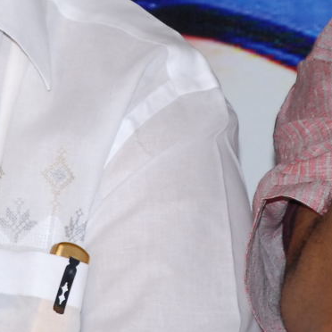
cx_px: 138
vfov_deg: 2.8
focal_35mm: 616
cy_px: -29
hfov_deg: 2.8
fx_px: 6684
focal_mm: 112
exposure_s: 1/125
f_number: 5.6
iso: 500
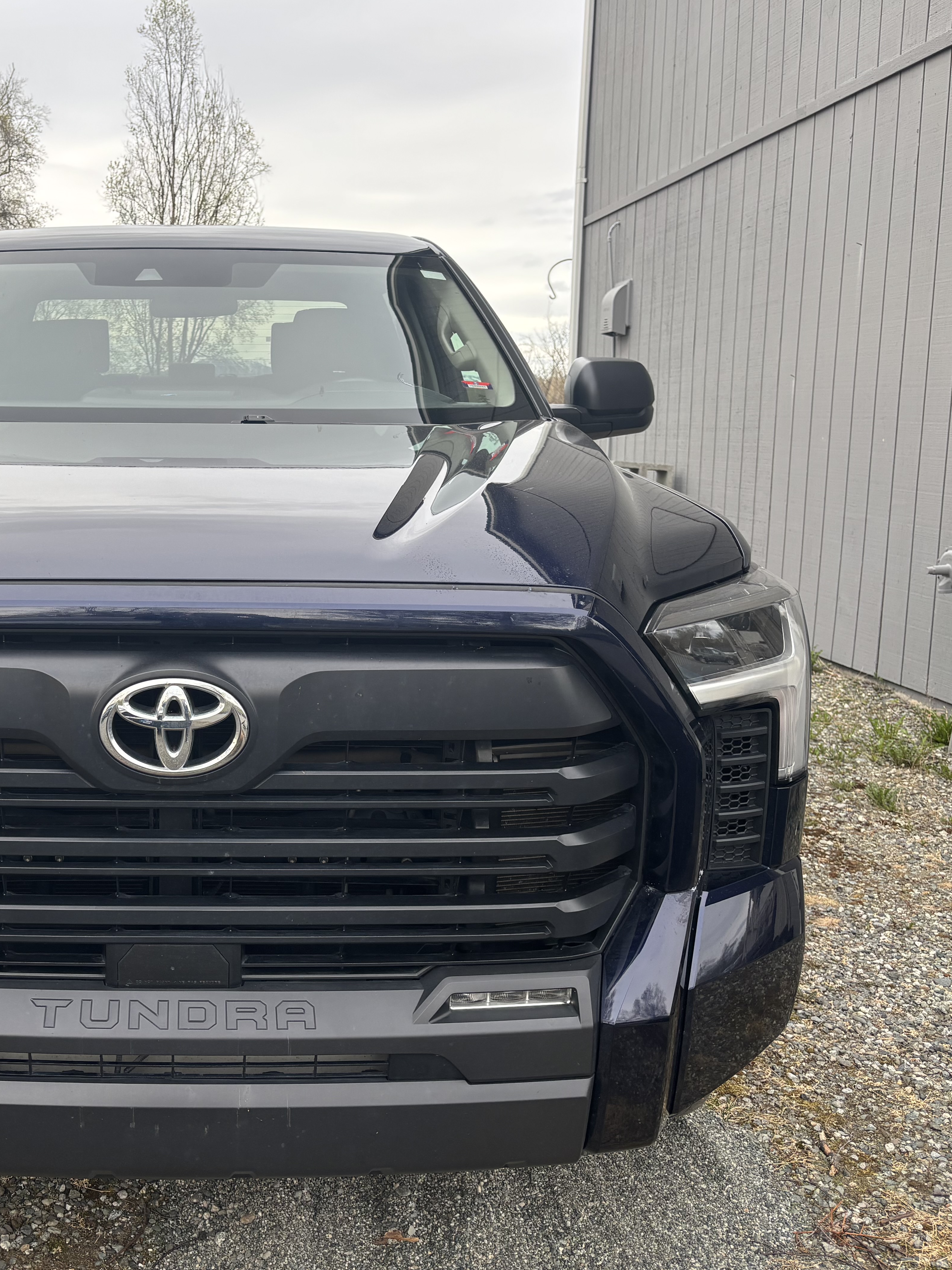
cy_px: 630
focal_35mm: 35
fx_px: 1283
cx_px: 200
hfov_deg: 39.2
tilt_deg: -9.9
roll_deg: +1.1
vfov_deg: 52.6
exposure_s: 1/207
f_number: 1.6
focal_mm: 5.96
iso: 50
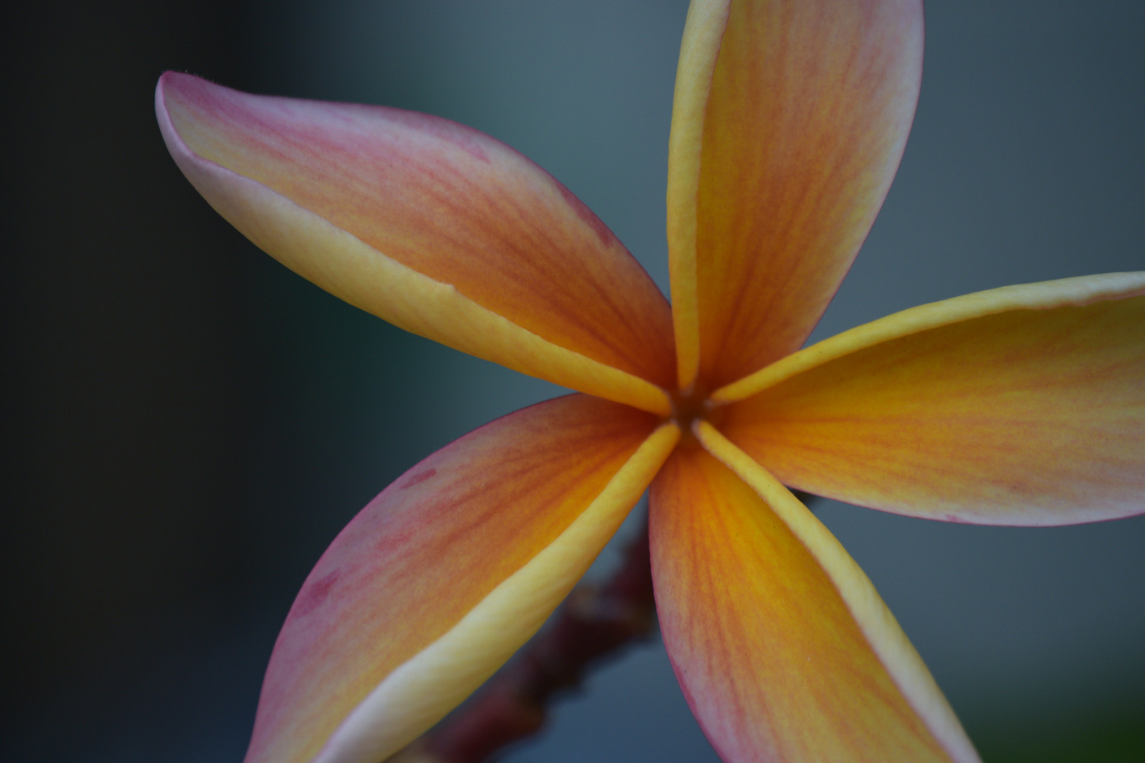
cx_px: 572
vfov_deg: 4.6
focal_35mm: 300
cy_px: 382
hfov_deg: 6.9
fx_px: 9540
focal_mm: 200
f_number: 5.6
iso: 400
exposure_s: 1/250
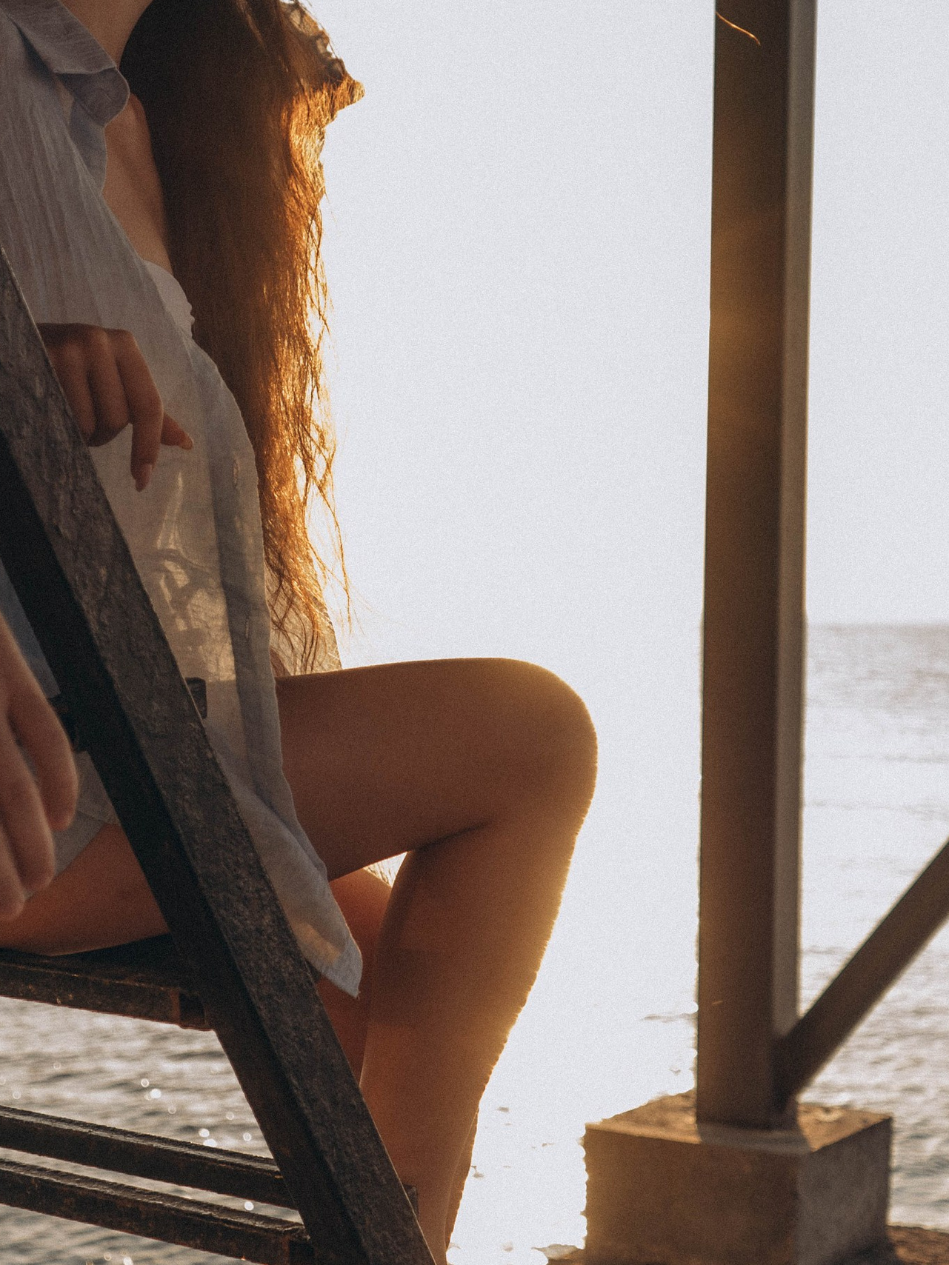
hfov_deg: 21.4
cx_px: 60
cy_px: 655
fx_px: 2449
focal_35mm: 67
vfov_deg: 29.0
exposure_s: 1/500
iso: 500
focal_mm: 31
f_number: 4
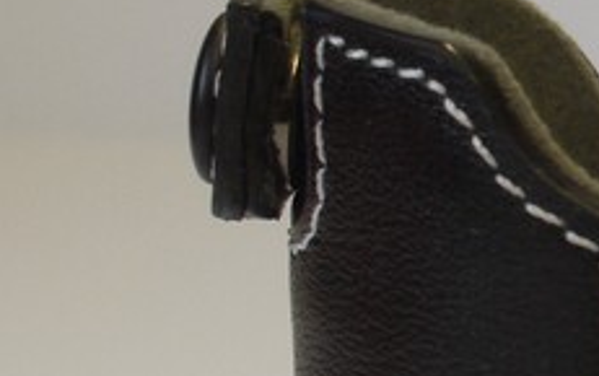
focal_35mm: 330
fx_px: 5394
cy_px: 379
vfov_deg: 4.0
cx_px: 1512
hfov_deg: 6.1
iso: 320
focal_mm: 30
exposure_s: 1/40
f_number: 8
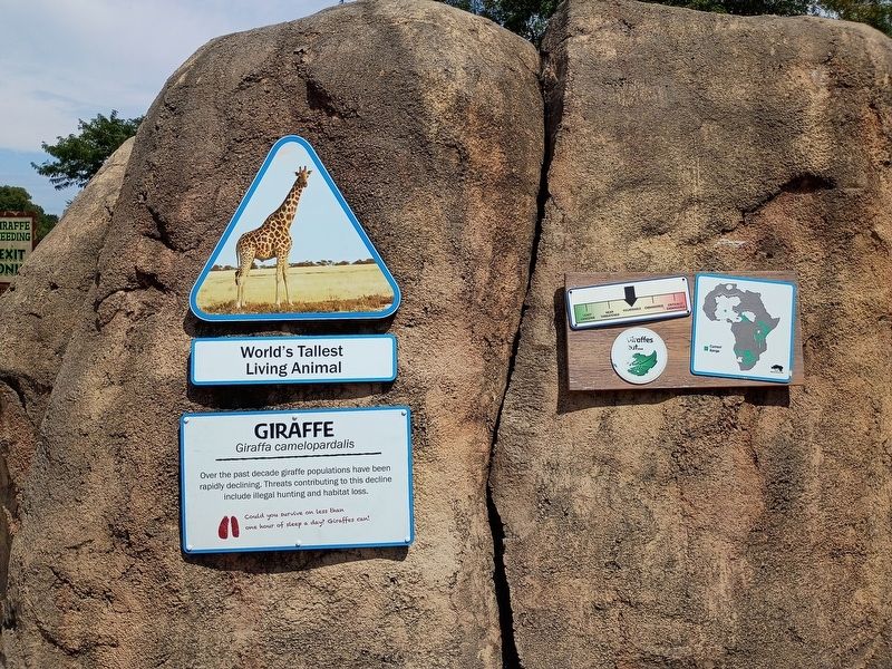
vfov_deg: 48.2
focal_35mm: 29
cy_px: 334
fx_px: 747
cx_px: 446
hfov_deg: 61.7
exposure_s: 1/2137
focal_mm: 4.27
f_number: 1.8
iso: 101
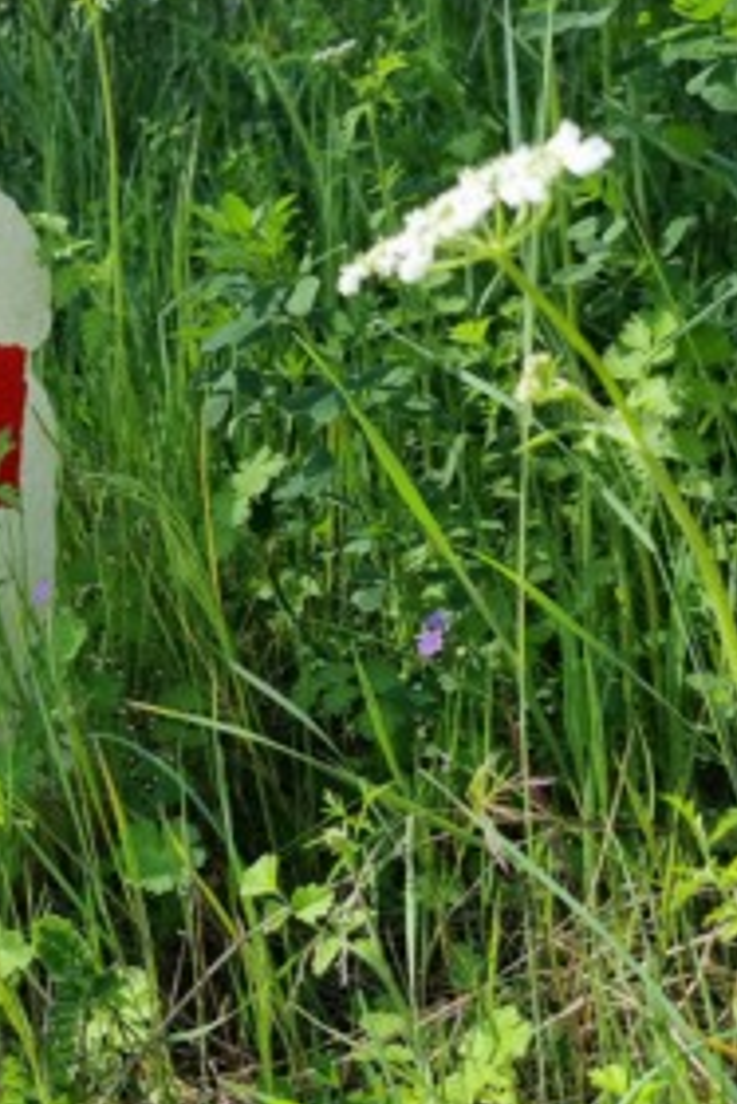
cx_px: -158
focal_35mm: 54
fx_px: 1656
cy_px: 461
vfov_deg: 36.8
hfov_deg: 22.9
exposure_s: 1/1668
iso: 50
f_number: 1.8
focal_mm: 5.4
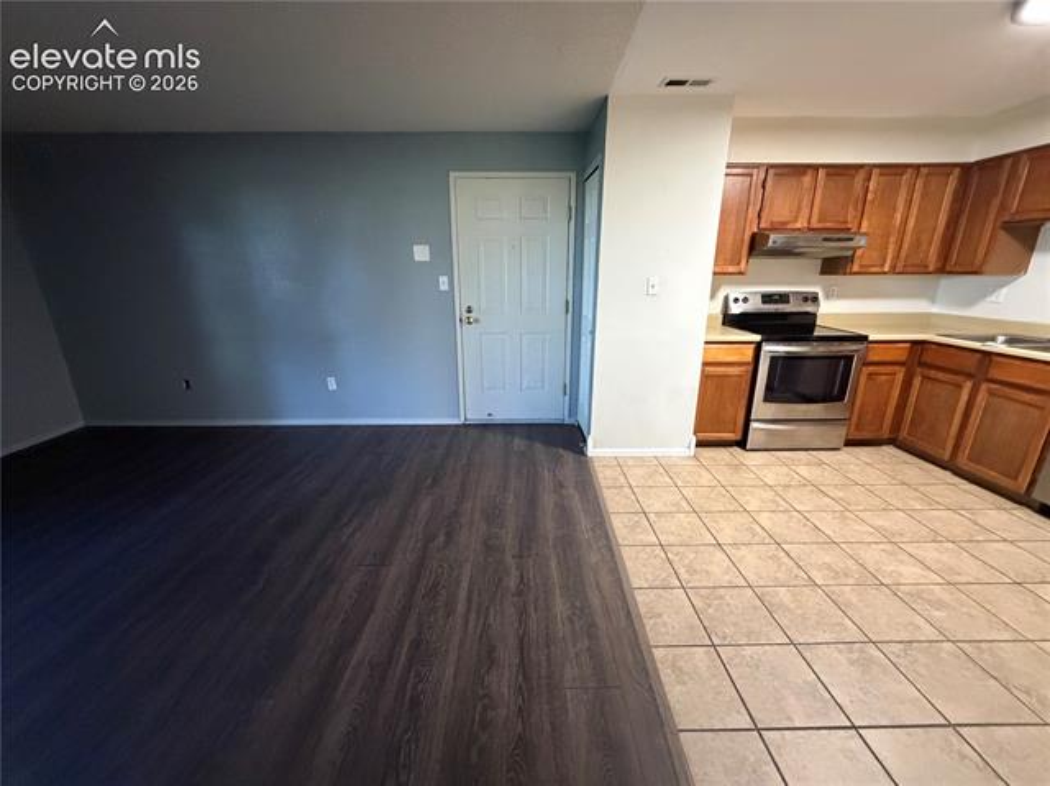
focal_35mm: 14
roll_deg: +1.3
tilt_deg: -16.2
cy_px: 393
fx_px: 424
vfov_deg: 85.6
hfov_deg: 102.1
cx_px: 525
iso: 1000
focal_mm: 2.22
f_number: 2.2
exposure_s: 1/60
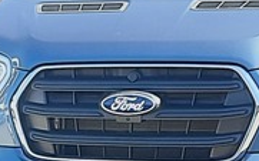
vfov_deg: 6.0
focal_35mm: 211
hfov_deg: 9.5
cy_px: 342
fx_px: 1489
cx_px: -193
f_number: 2
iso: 40
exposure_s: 1/120
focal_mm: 4.6
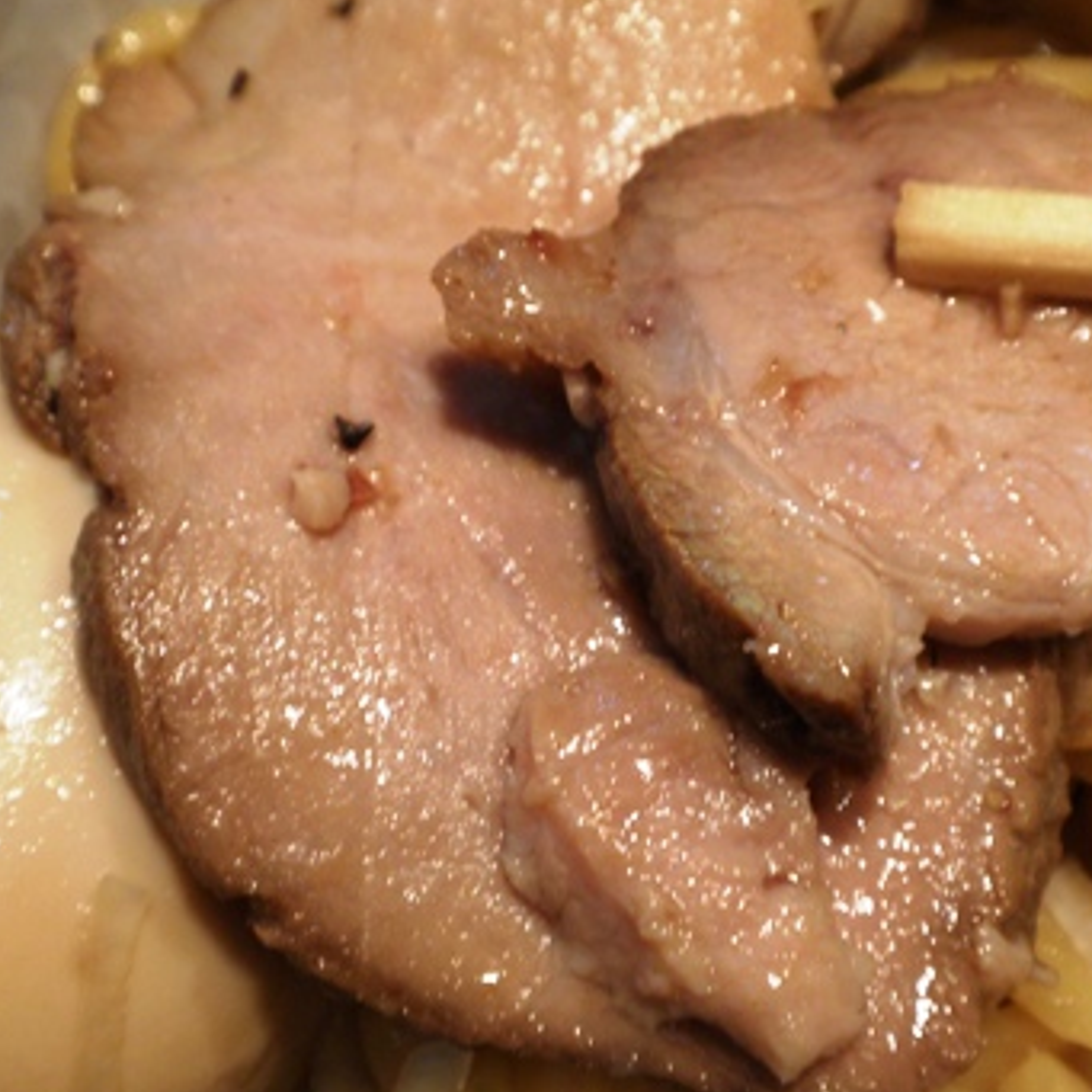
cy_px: 548
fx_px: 2248
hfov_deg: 27.2
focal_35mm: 63
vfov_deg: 27.3
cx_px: 709
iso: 100
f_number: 4.3
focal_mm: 9.1
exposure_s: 1/25
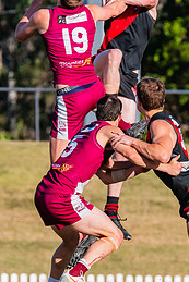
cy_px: 81
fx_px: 11576
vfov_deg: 1.4
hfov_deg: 0.9
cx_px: 102
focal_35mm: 1472
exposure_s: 1/1600
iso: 800
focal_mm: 420
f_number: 9
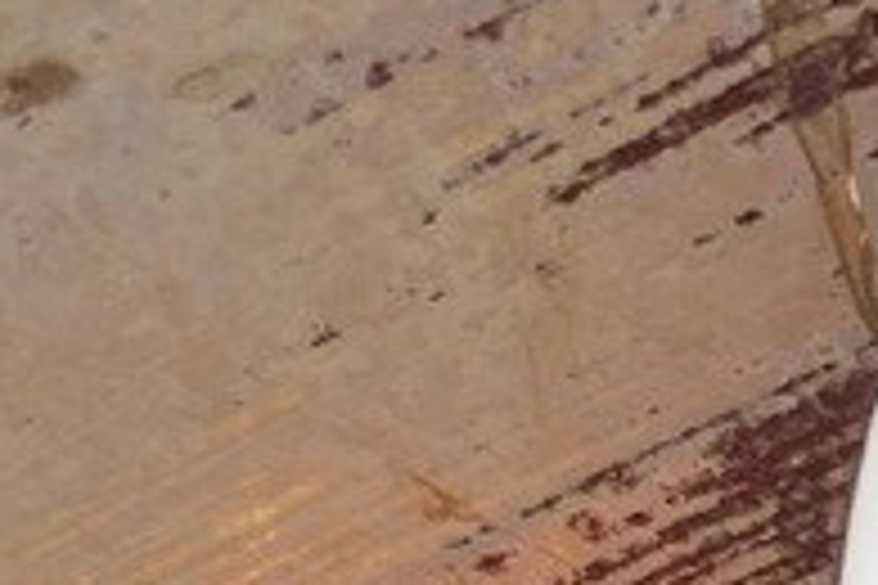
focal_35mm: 111
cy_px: 832
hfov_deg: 15.3
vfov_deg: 11.9
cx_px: 1684
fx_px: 2707
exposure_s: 1/544
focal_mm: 5.7
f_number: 1.5
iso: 50
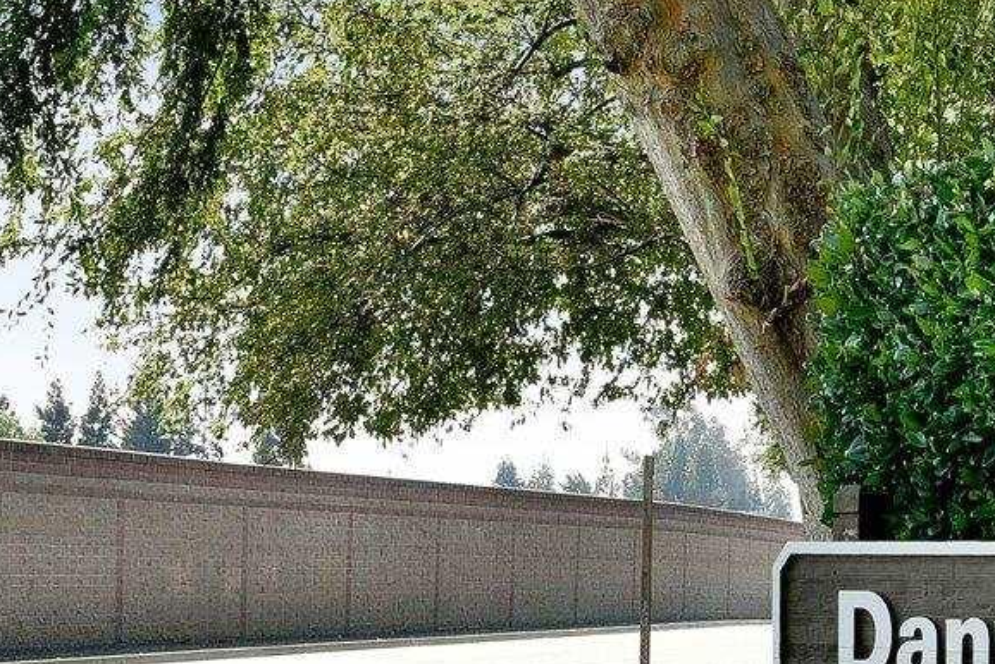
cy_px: 584
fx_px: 3429
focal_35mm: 124
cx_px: 816
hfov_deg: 16.4
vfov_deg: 11.0
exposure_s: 1/200
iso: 400
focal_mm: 35
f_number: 7.1
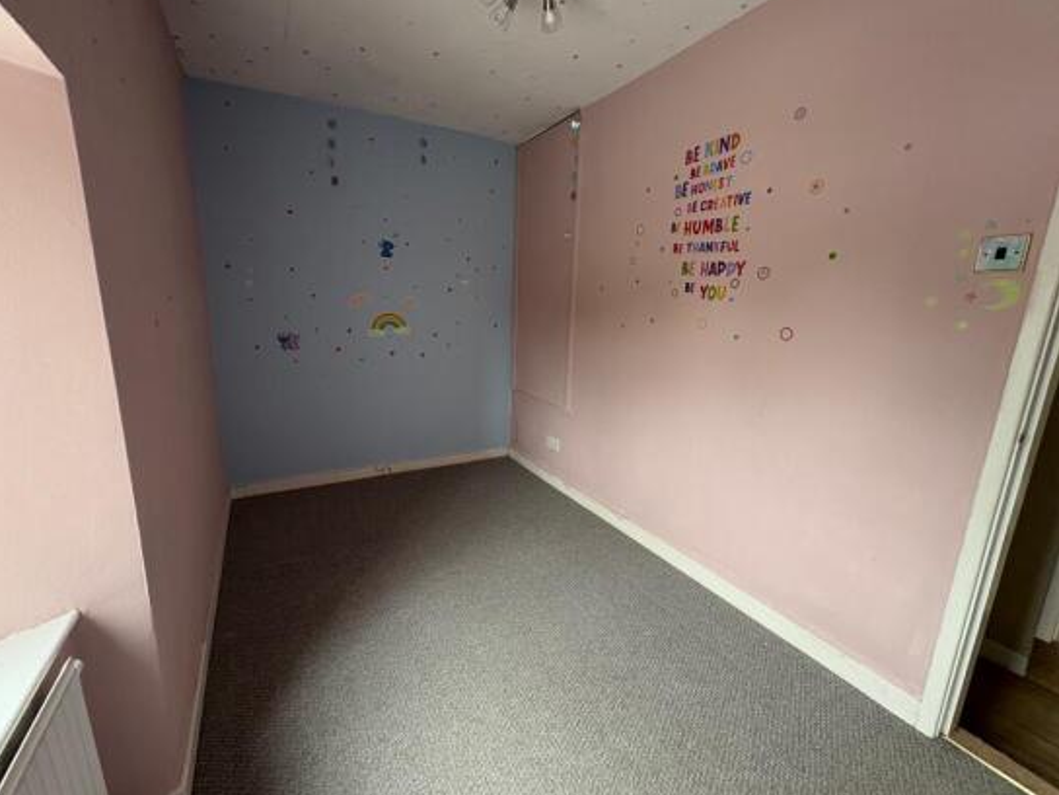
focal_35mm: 15
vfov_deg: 81.7
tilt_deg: -12.6
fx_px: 459
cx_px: 493
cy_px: 395
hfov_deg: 98.0
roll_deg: -0.8
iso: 250
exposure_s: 1/93
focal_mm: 2.22
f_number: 2.2
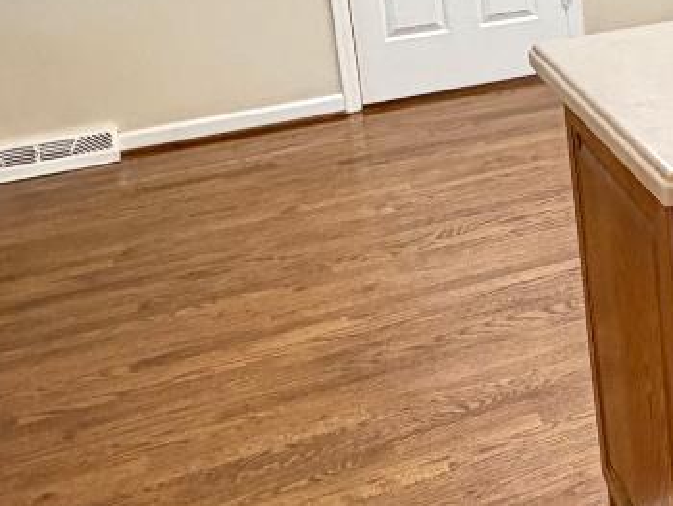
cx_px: 904
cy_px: -53
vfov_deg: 23.0
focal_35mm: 60
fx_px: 1167
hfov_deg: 26.6
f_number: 2.2
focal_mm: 2.22
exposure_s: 1/120
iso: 320
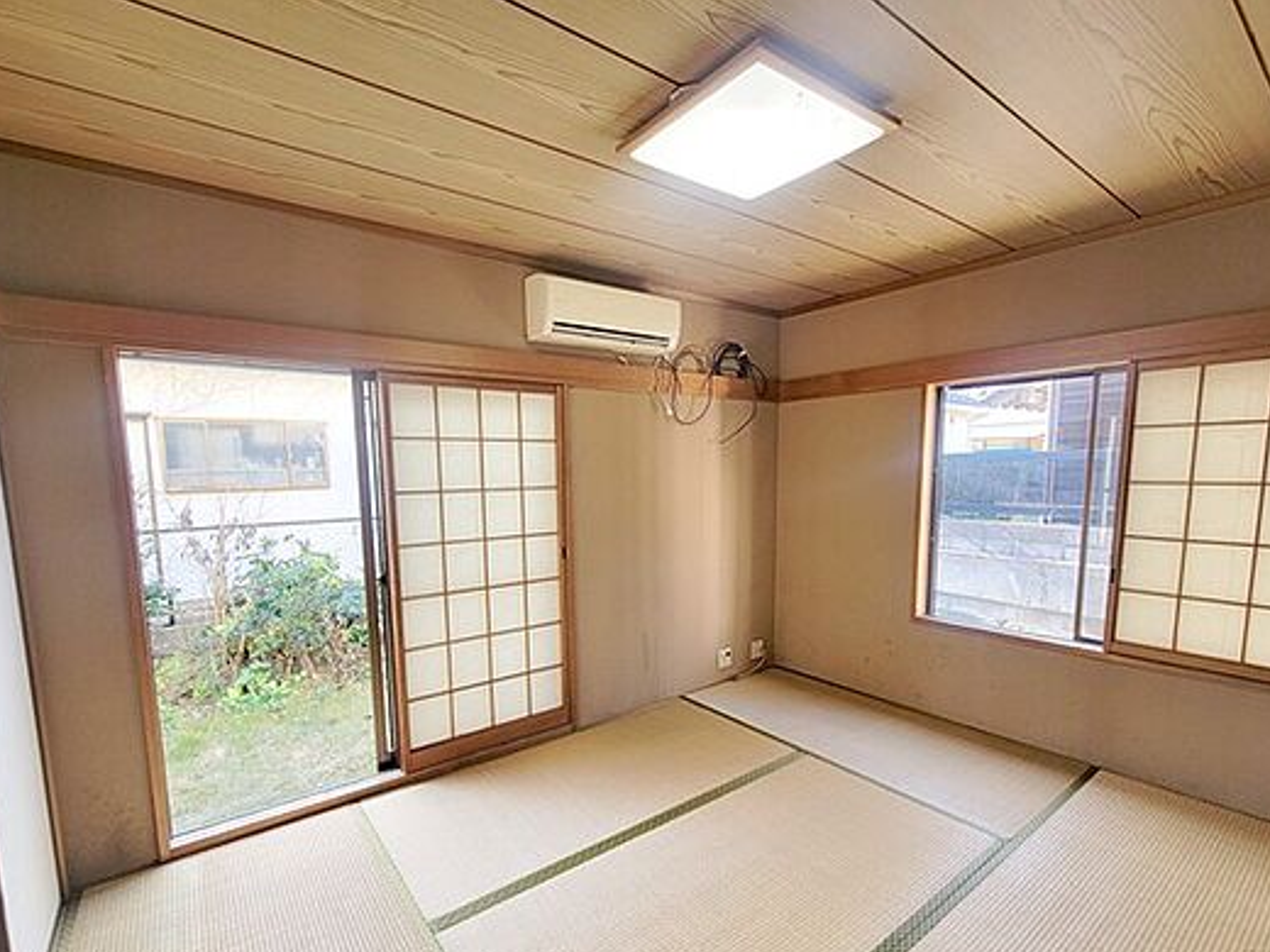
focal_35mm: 15
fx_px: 550
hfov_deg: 98.2
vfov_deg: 81.3
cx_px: 625
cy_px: 542
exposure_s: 1/100
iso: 80
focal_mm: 2.2
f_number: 2.2
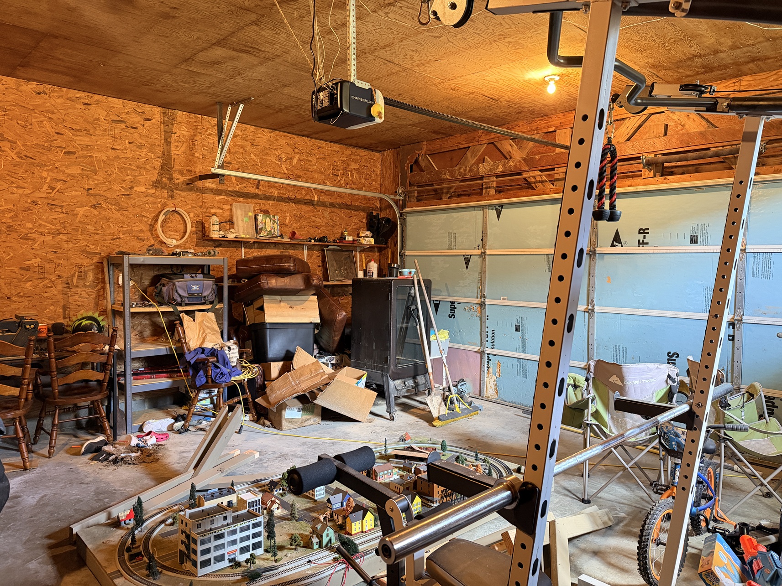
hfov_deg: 71.6
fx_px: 542
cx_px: 391
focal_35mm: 24
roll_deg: -0.3
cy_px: 293
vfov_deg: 56.8
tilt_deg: -4.8
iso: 640
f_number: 1.78
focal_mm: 6.76
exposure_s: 1/40
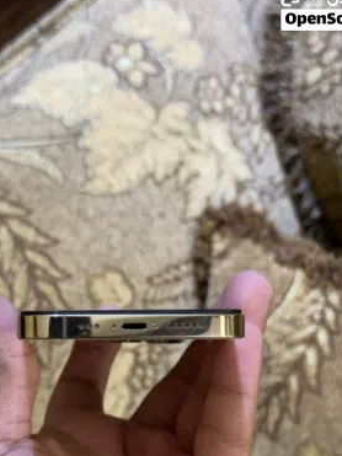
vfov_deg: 28.0
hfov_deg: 21.3
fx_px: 909
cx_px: 129
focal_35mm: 69
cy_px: 309
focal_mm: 6.86
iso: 320
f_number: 1.78
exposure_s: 1/33
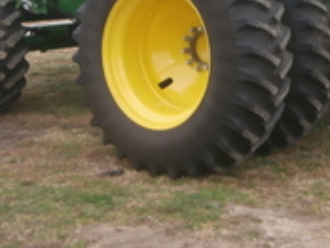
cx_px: 273
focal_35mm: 75
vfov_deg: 18.6
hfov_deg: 25.4
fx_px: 716
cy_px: -53
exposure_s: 1/80
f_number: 3
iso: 100
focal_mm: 4.2
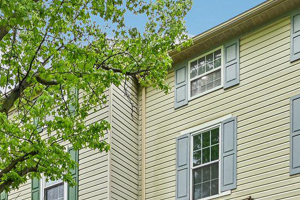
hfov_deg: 37.0
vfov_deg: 21.5
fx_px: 434
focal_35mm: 52
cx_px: 66
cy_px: 305
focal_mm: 14
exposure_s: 1/30
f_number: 8
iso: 100
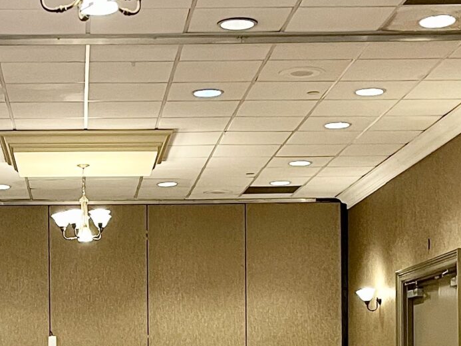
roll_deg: -0.6
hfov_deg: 20.3
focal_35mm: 96
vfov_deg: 15.0
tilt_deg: -0.6
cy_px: 397
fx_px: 1279
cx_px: 106
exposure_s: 1/60
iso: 100
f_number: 1.6
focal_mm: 5.1
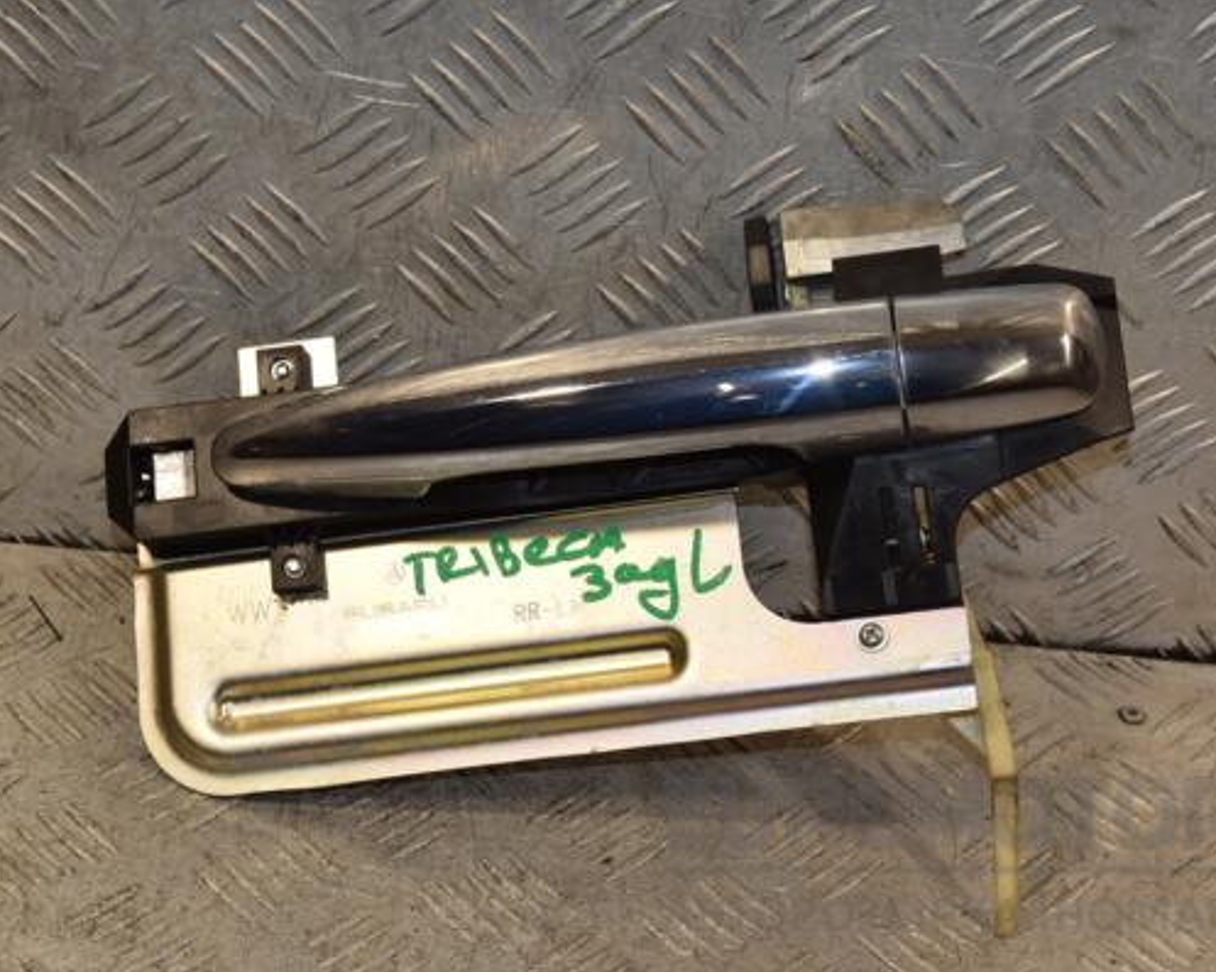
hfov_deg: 22.5
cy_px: 487
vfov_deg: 18.1
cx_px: 617
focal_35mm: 85
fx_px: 3057
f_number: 10
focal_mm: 50
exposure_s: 1/200
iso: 800
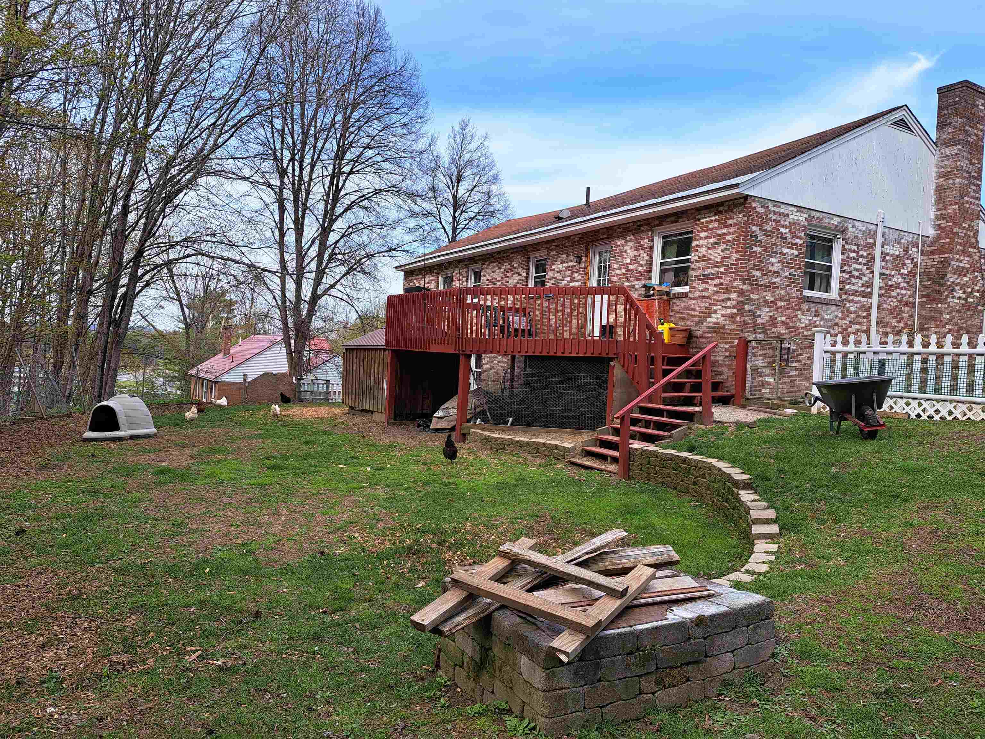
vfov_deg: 56.8
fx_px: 683
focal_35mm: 24
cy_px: 370
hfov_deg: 71.6
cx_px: 492
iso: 50
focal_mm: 5.23
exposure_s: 1/574
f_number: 1.8
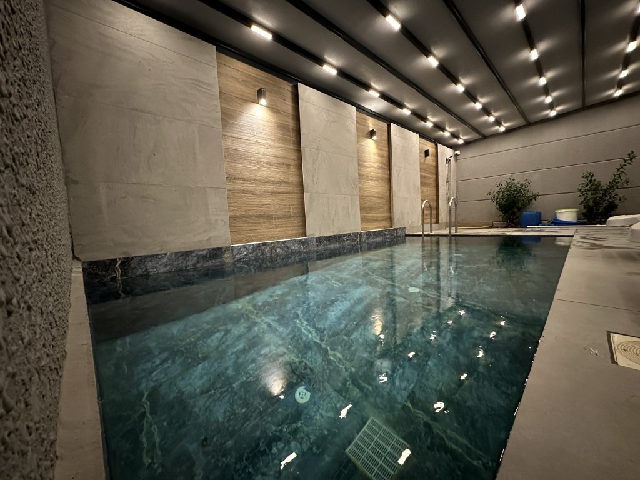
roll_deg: +2.5
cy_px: 240
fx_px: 259
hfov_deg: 102.1
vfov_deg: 85.7
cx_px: 320
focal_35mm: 14
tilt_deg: -4.6
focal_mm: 2.22
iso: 1250
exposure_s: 1/50
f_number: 2.2
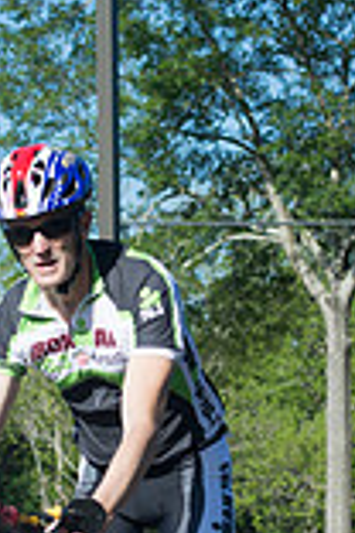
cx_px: 148
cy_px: 407
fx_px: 2943
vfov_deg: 10.3
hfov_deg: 6.9
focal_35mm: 199
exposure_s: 1/1600
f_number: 5.6
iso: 400
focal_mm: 46
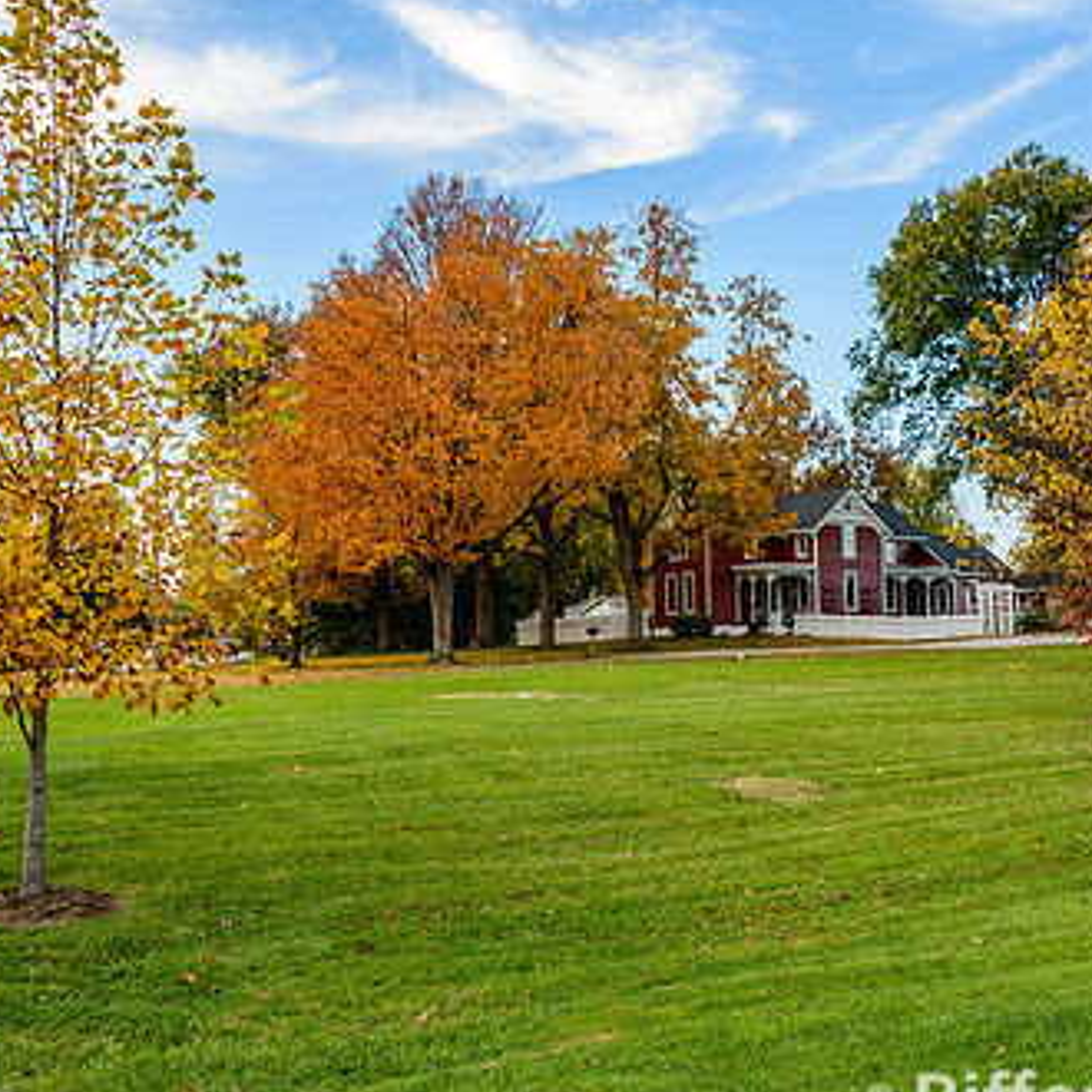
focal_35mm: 42
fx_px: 1499
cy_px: 518
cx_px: 645
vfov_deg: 40.0
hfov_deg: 39.9
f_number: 8
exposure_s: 1/40
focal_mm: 28
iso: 100
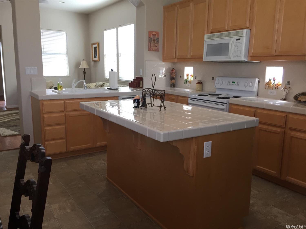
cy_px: 114
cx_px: 153
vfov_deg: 48.2
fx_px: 256
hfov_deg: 61.7
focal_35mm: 29
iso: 32
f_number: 2.2
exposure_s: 1/30
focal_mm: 4.15
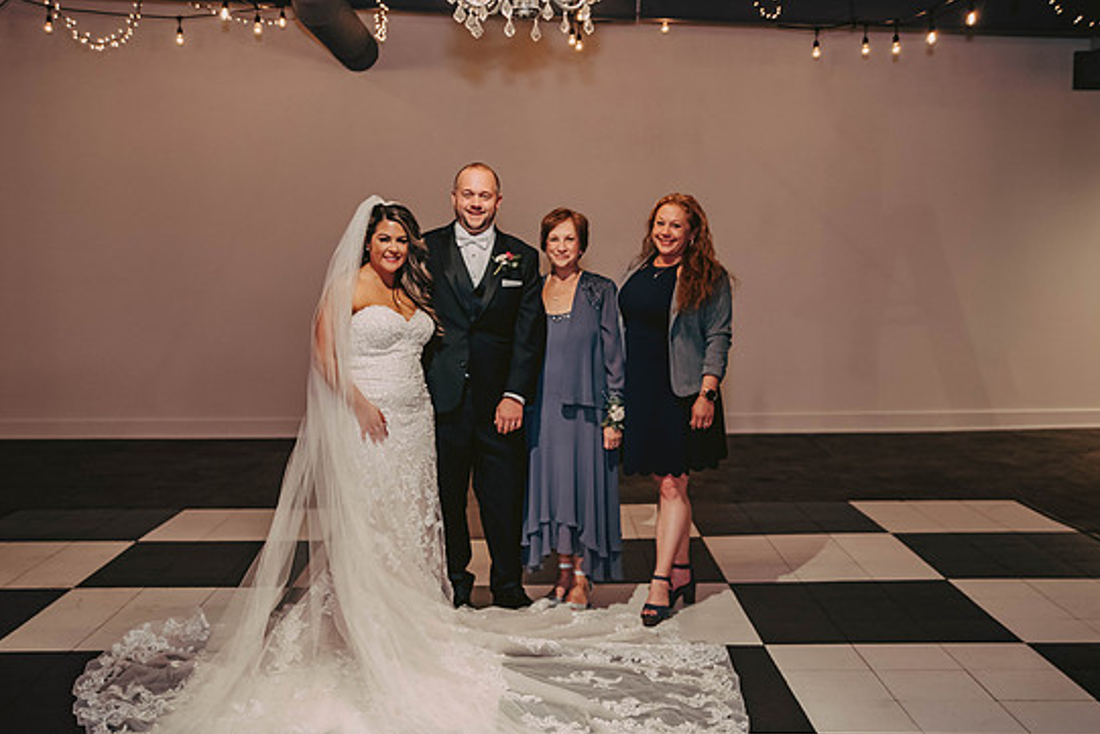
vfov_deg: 28.1
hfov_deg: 41.1
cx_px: 533
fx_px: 1467
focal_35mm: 48
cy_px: 345
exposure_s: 1/60
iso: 1250
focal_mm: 42
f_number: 3.2
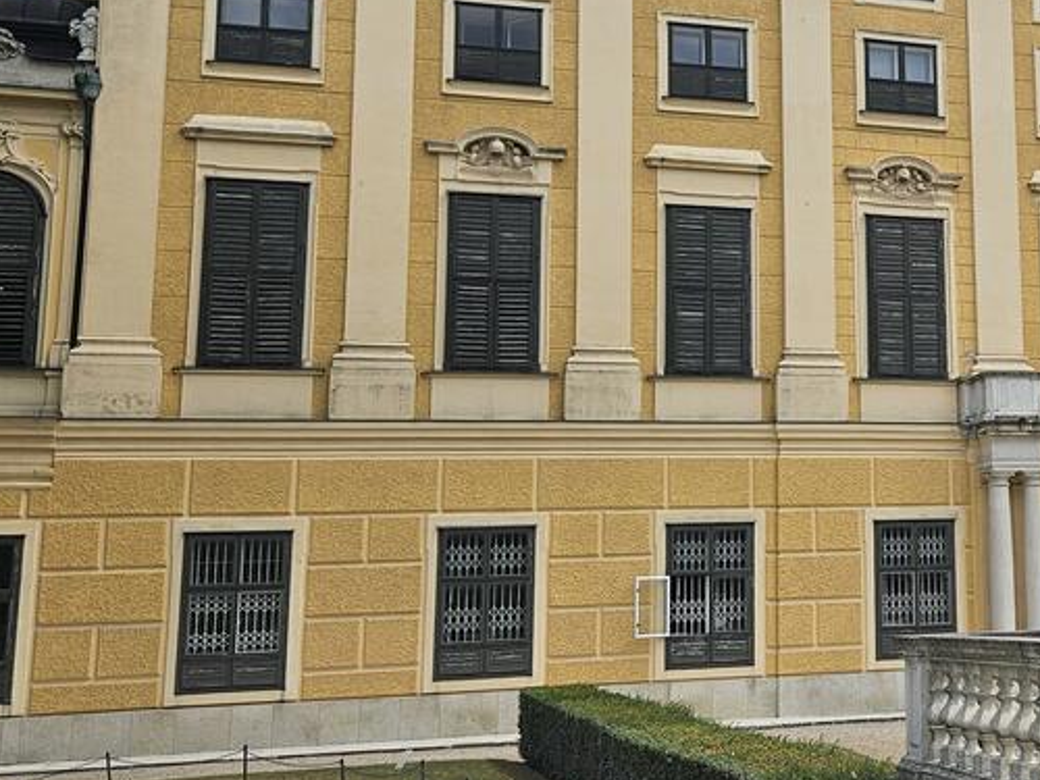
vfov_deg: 27.5
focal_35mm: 53
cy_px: 306
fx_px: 1592
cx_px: 932
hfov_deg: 34.2
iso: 25
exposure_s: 1/2961
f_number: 1.8
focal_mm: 5.4
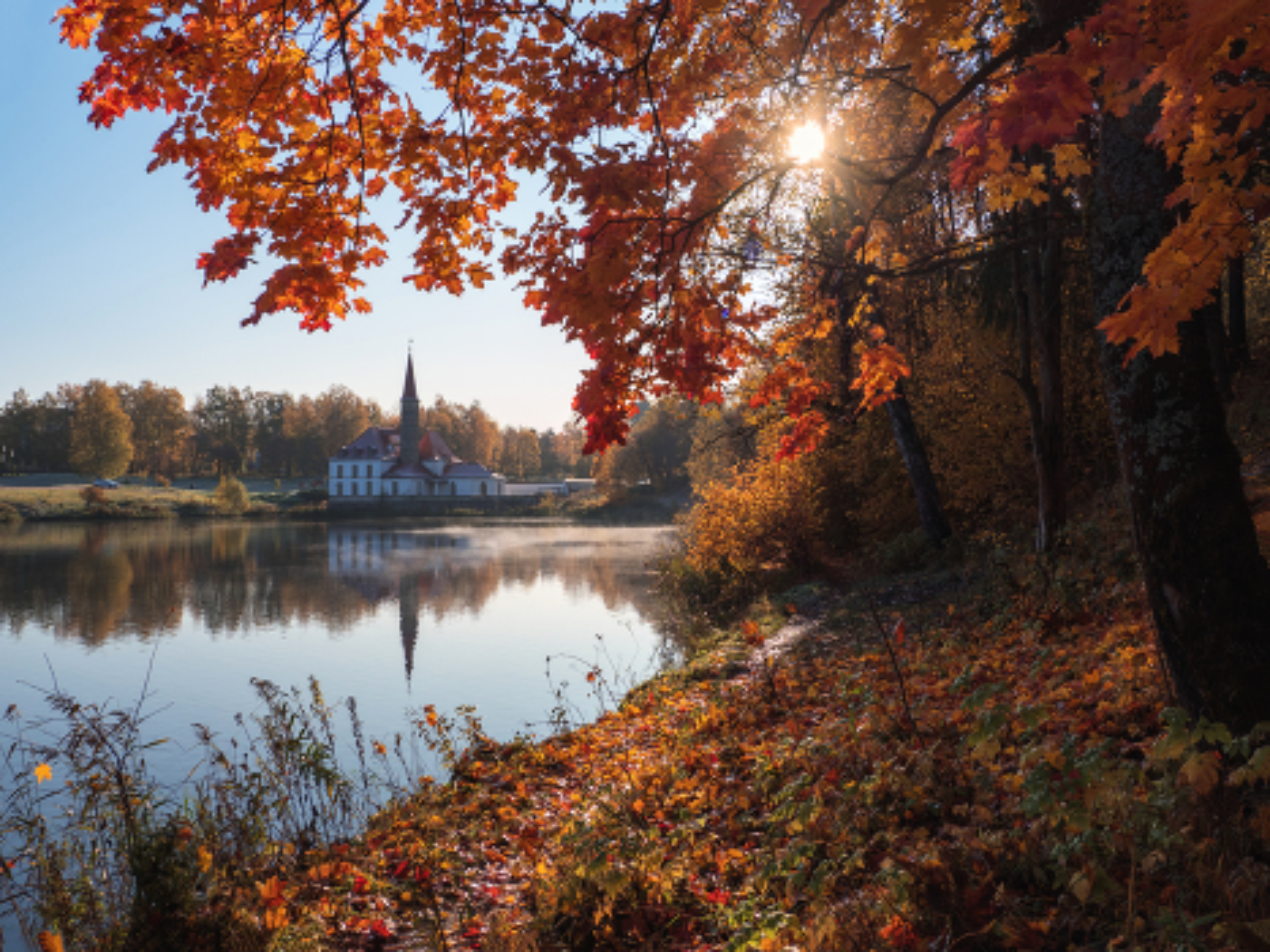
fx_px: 1100
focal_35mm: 30
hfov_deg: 60.0
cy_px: 476
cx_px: 635
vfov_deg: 46.8
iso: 64
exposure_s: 1/250
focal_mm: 15
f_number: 8
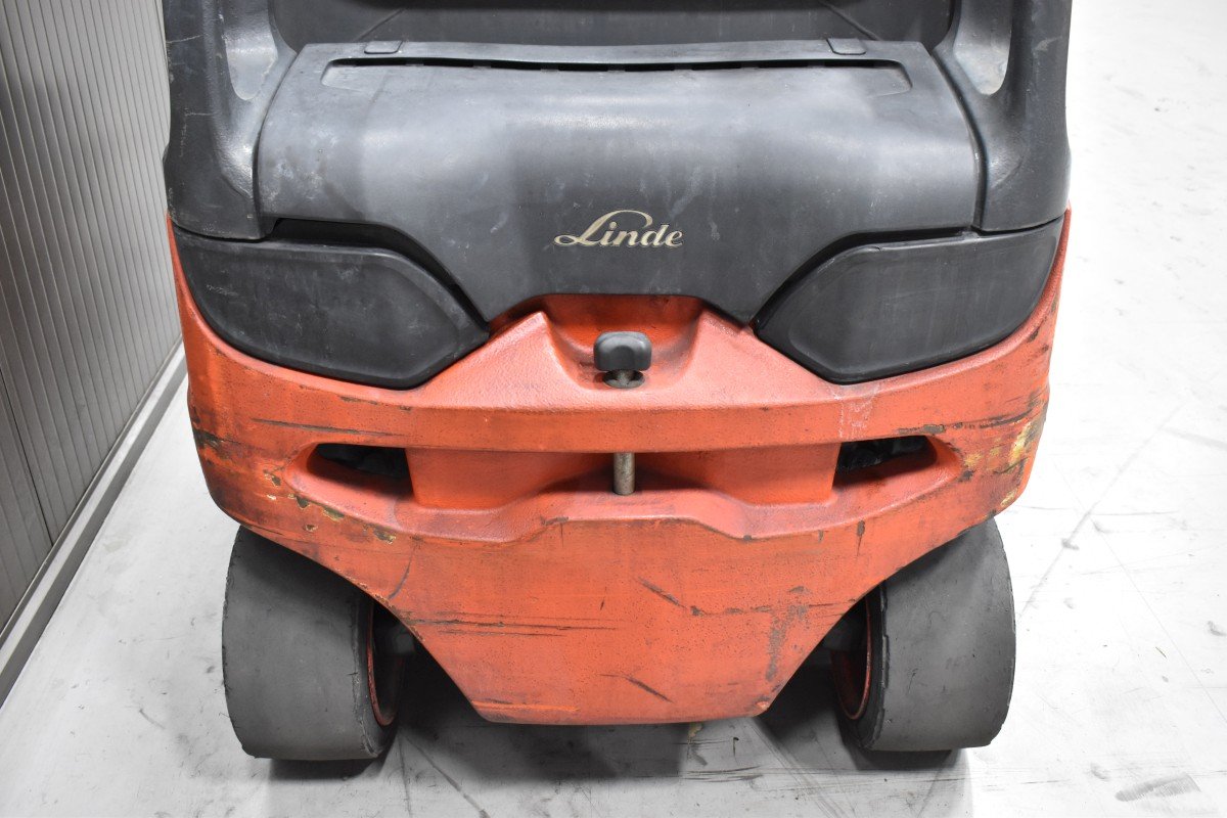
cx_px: 614
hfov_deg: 57.2
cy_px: 409
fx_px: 1125
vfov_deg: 40.0
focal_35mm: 33
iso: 1600
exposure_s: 1/25
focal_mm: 22
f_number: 4.5
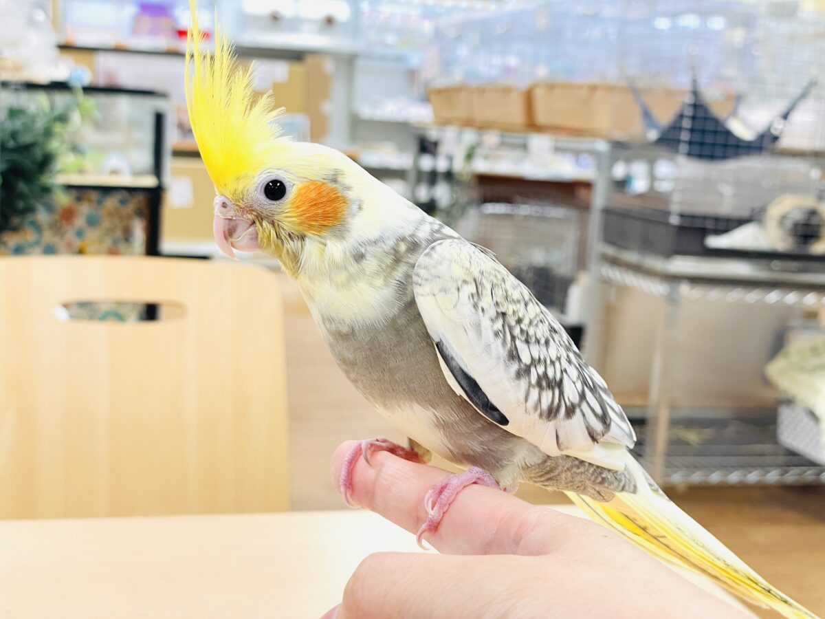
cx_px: 412
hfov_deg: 36.8
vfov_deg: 28.0
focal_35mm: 52
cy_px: 310
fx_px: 1239
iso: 100
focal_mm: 6
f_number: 2
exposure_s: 1/99
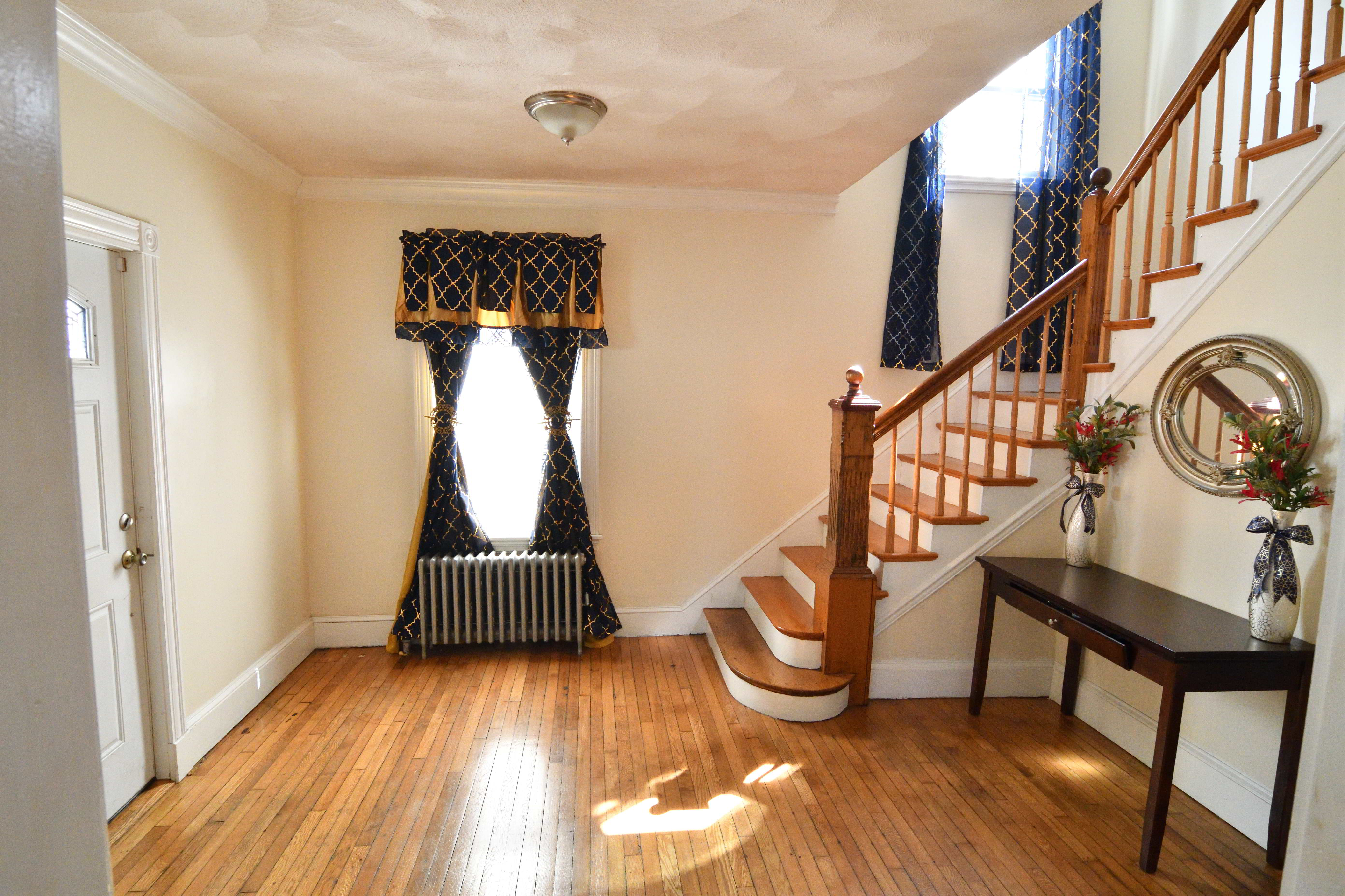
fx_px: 672
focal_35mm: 18
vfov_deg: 67.4
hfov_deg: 90.0
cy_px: 448
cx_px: 672
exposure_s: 1/80
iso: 3200
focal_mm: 12
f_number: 8
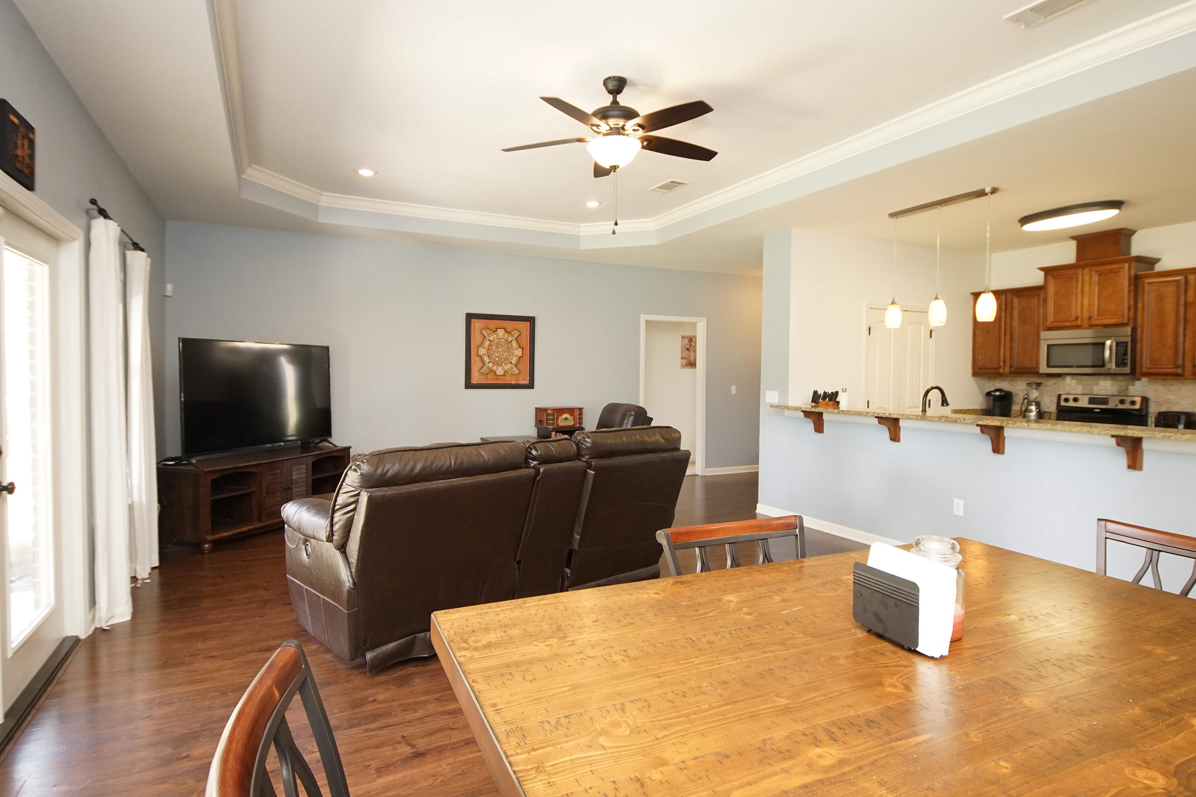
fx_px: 598
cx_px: 598
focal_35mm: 18
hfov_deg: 90.0
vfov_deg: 67.4
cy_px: 398
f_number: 4.5
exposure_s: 1/60
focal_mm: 12
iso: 1600
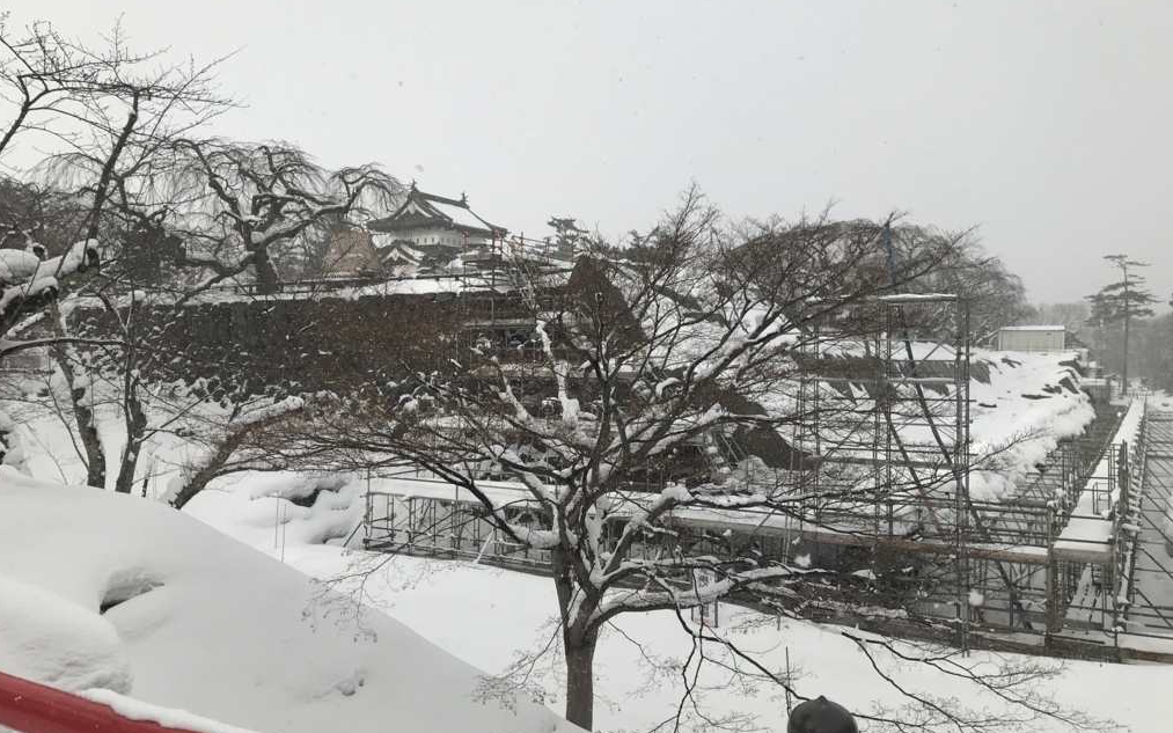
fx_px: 959
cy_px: 340
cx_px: 581
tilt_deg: +1.6
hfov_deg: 62.9
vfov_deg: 41.8
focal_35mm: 30
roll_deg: -0.1
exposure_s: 1/4000
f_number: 1.8
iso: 20
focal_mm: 3.99
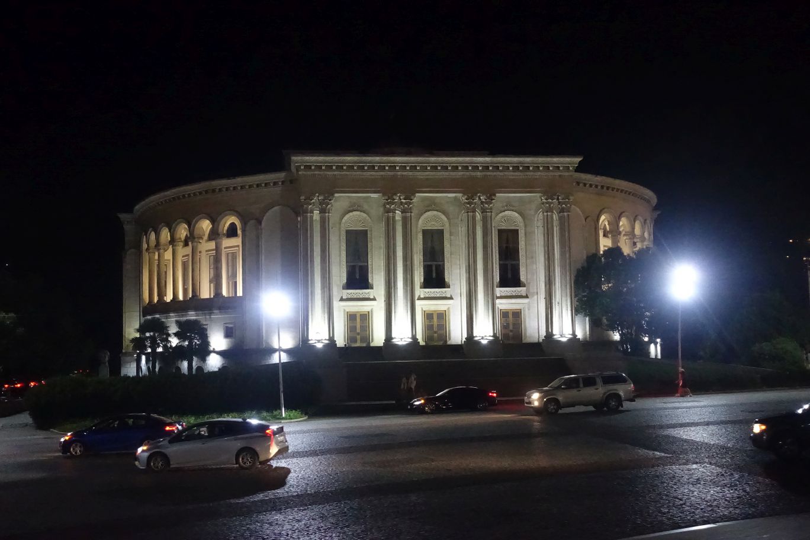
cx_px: 405
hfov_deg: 45.4
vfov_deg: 31.2
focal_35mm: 43
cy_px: 270
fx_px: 967
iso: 6400
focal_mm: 15.94
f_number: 2.8
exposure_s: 1/160
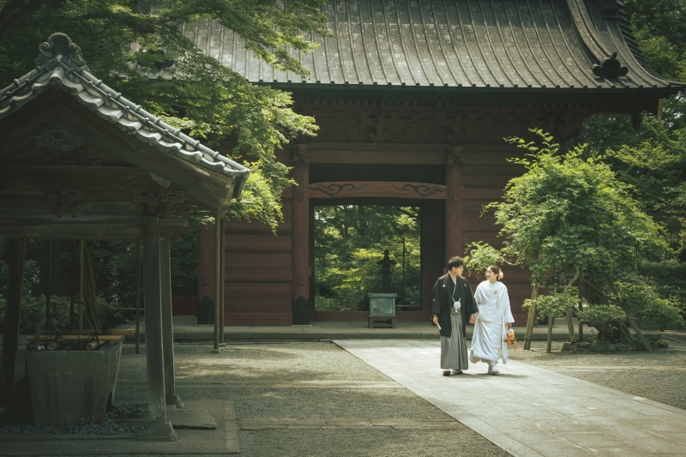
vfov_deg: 23.8
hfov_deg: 35.1
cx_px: 343
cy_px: 228
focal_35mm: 57
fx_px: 1086
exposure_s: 1/125
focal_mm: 57
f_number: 9
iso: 200
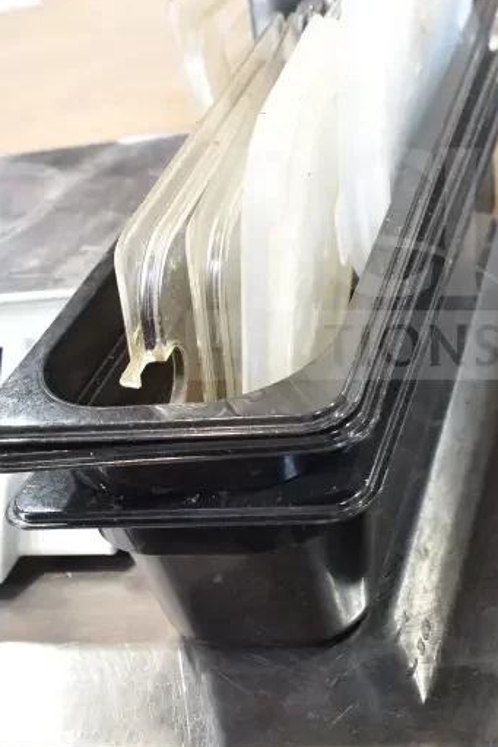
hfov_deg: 22.9
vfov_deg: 33.7
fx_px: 1223
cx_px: 349
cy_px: 263
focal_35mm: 59
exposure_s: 1/40
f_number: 3.8
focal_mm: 22
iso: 360
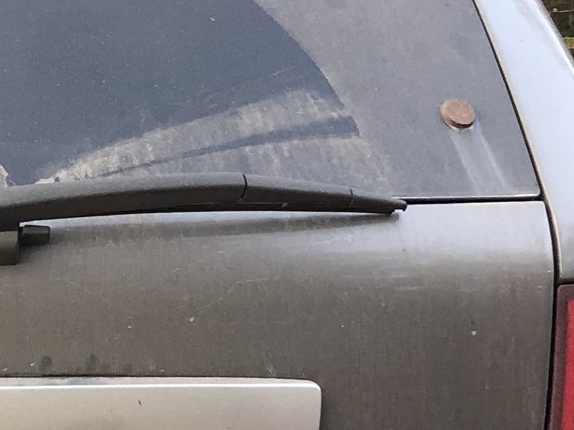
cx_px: -195
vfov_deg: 11.7
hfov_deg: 14.9
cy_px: 383
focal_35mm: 126
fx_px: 2089
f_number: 1.8
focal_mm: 3.99
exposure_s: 1/30
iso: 25
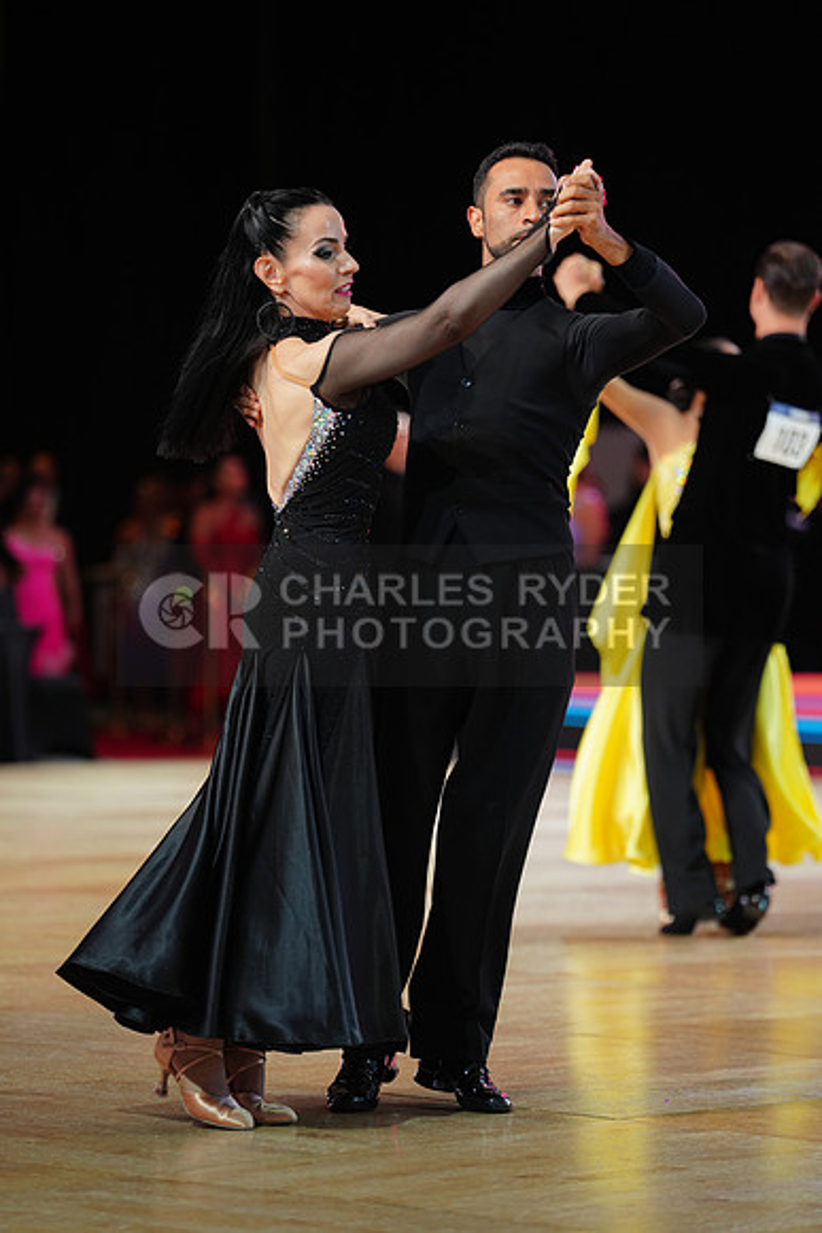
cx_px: 411
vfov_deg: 14.1
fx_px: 4997
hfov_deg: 9.4
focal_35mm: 146
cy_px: 616
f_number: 2.8
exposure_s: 1/400
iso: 800
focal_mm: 146
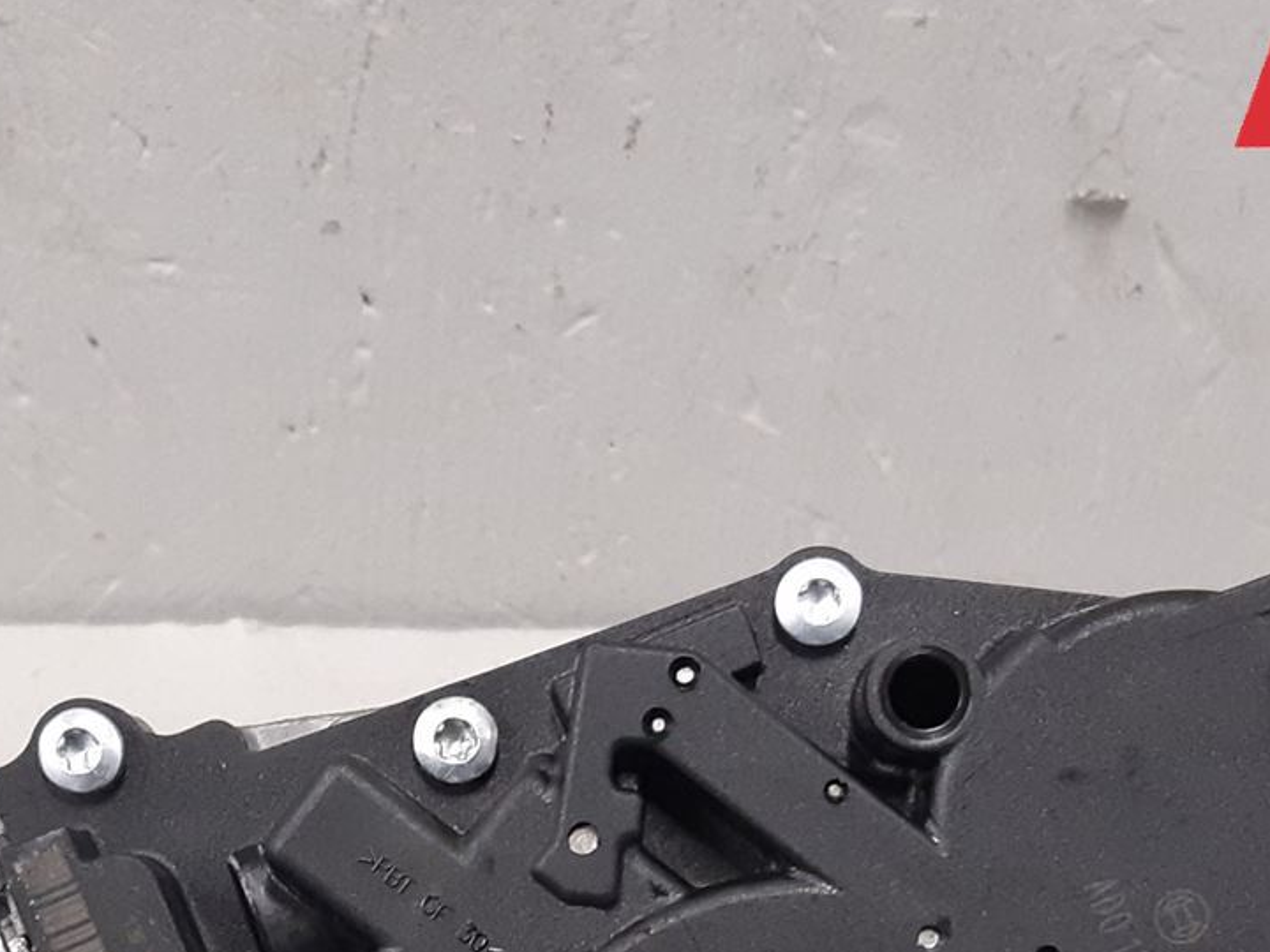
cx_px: 512
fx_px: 2715
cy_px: 1204
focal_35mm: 74
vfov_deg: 18.6
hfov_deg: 26.3
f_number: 1.7
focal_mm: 3.93
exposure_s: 1/50
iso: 250
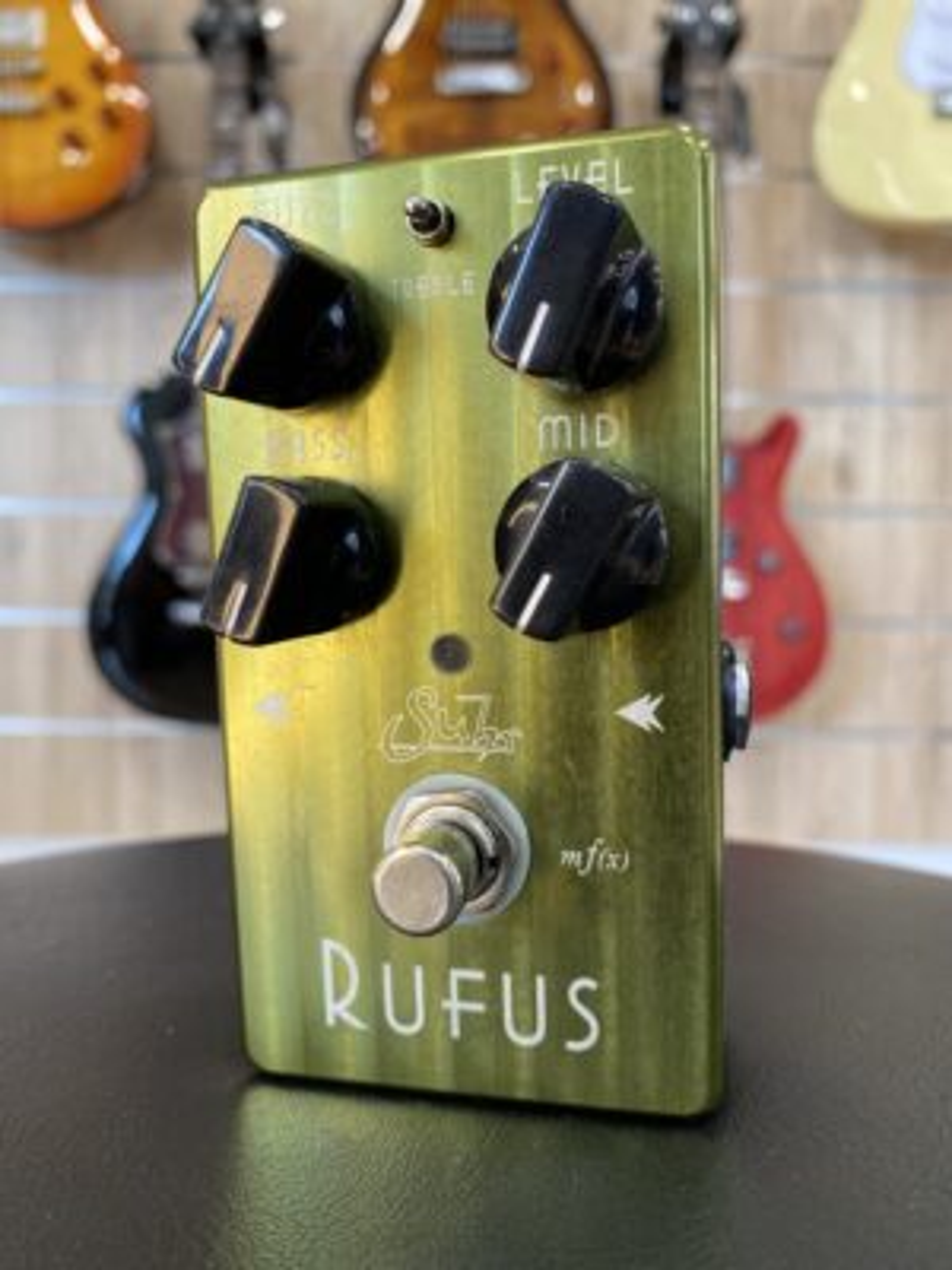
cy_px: 635
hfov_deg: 53.1
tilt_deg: -1.7
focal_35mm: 26
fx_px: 953
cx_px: 476
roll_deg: -0.2
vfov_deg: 67.3
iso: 80
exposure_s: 1/50
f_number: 1.8
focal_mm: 4.25
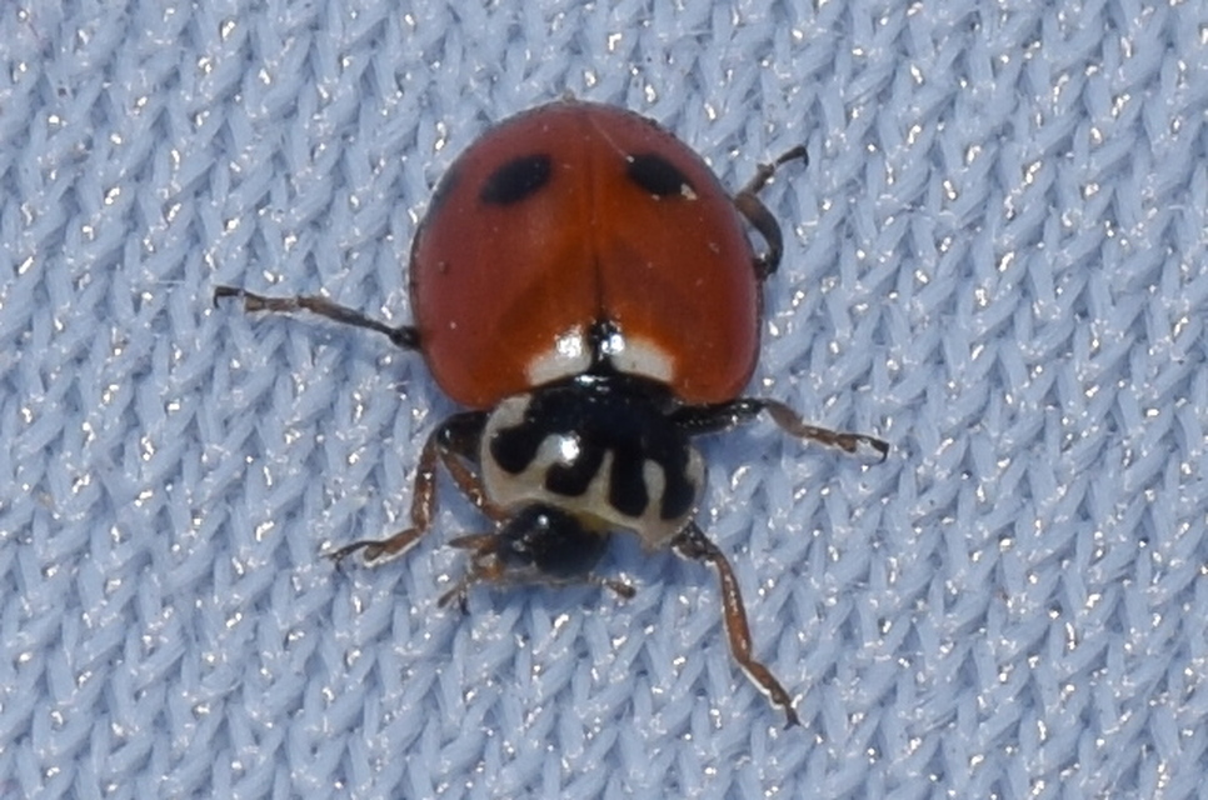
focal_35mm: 210
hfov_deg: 9.8
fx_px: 7033
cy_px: 400
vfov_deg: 6.5
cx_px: 604
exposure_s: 1/60
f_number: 13
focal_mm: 140
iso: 100
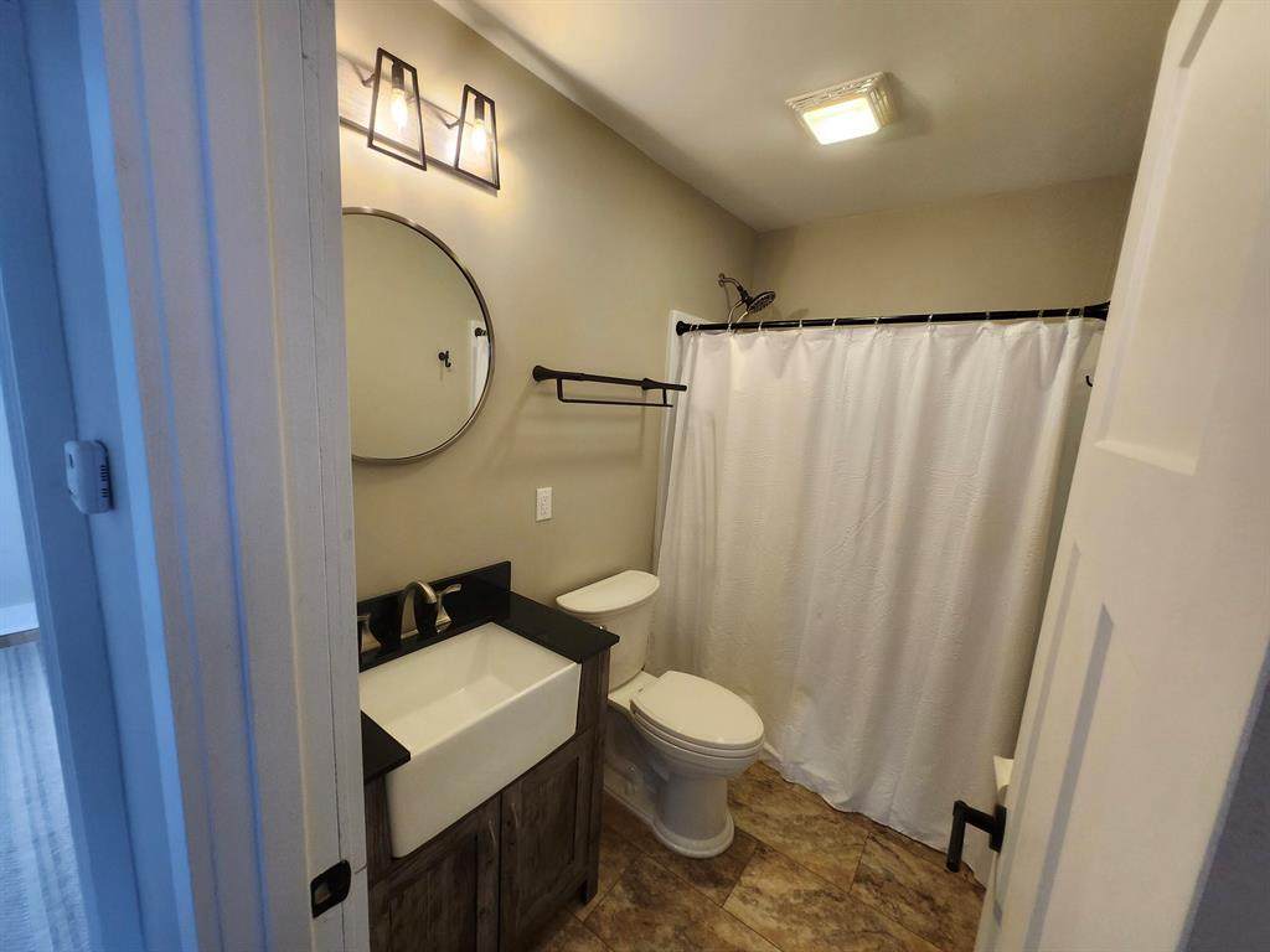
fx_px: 477
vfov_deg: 89.9
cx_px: 635
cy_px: 476
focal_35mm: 13
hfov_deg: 106.2
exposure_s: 1/60
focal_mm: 1.74
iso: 250
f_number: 2.2
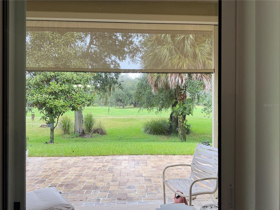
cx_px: 140
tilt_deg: +1.4
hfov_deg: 71.6
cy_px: 105
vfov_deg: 56.8
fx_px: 194
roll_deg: -0.2
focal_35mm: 24
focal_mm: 6.76
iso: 100
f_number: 1.78
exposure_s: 1/182
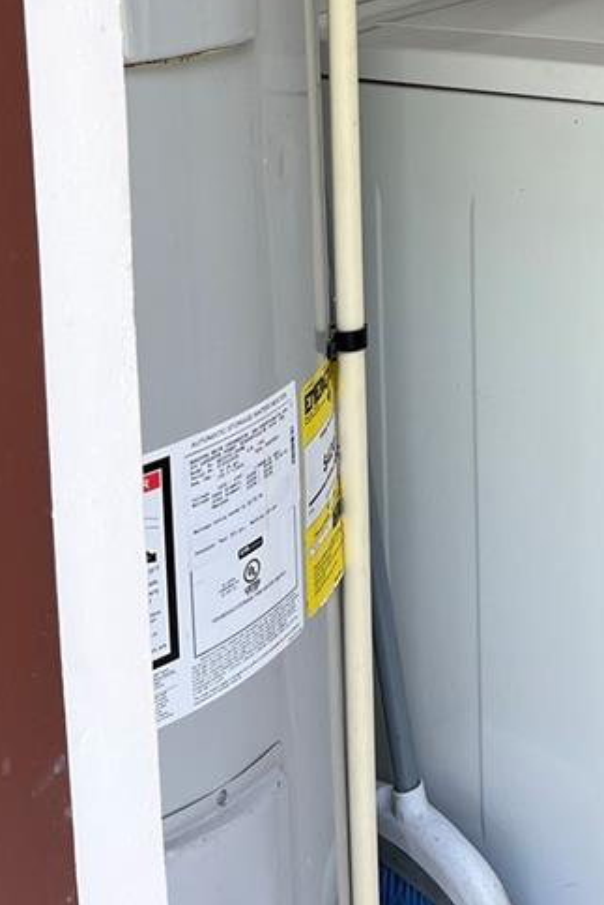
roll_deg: +1.2
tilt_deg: -7.4
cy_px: -95
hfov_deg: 18.6
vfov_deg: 27.5
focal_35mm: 67
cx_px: 828
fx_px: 1685
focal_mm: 5.1
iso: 40
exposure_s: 1/120
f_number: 1.6
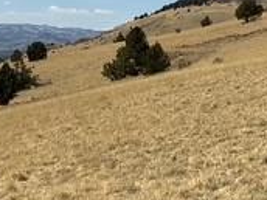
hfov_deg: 18.2
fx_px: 833
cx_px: 101
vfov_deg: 13.7
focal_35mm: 108
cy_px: 81
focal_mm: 3
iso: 25
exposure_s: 1/3125
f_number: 1.8
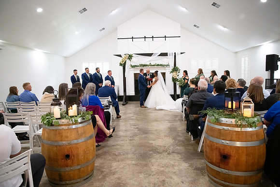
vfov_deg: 53.2
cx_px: 140
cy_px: 94
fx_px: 187
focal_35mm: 24
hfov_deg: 73.7
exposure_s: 1/320
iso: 10000
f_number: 3.5
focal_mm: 24
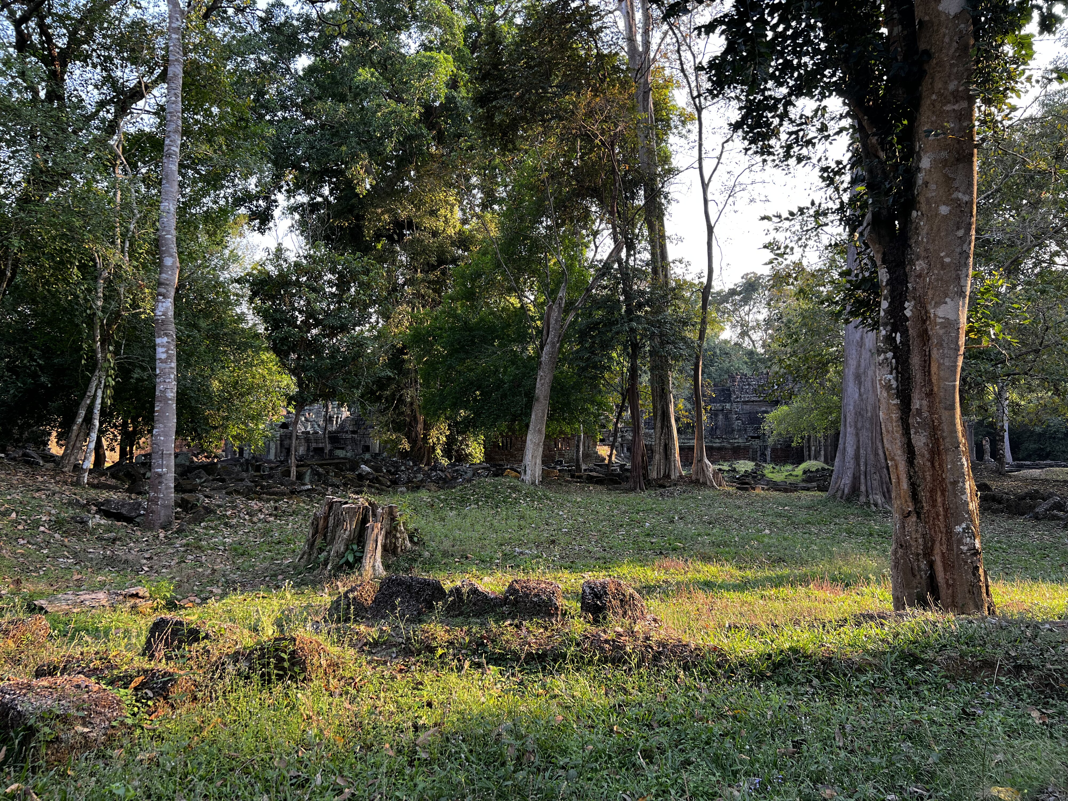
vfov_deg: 53.1
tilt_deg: +2.7
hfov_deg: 67.3
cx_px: 534
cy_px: 400
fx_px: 802
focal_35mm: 26
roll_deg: +0.6
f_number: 1.5
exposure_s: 1/197
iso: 40
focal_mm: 5.7
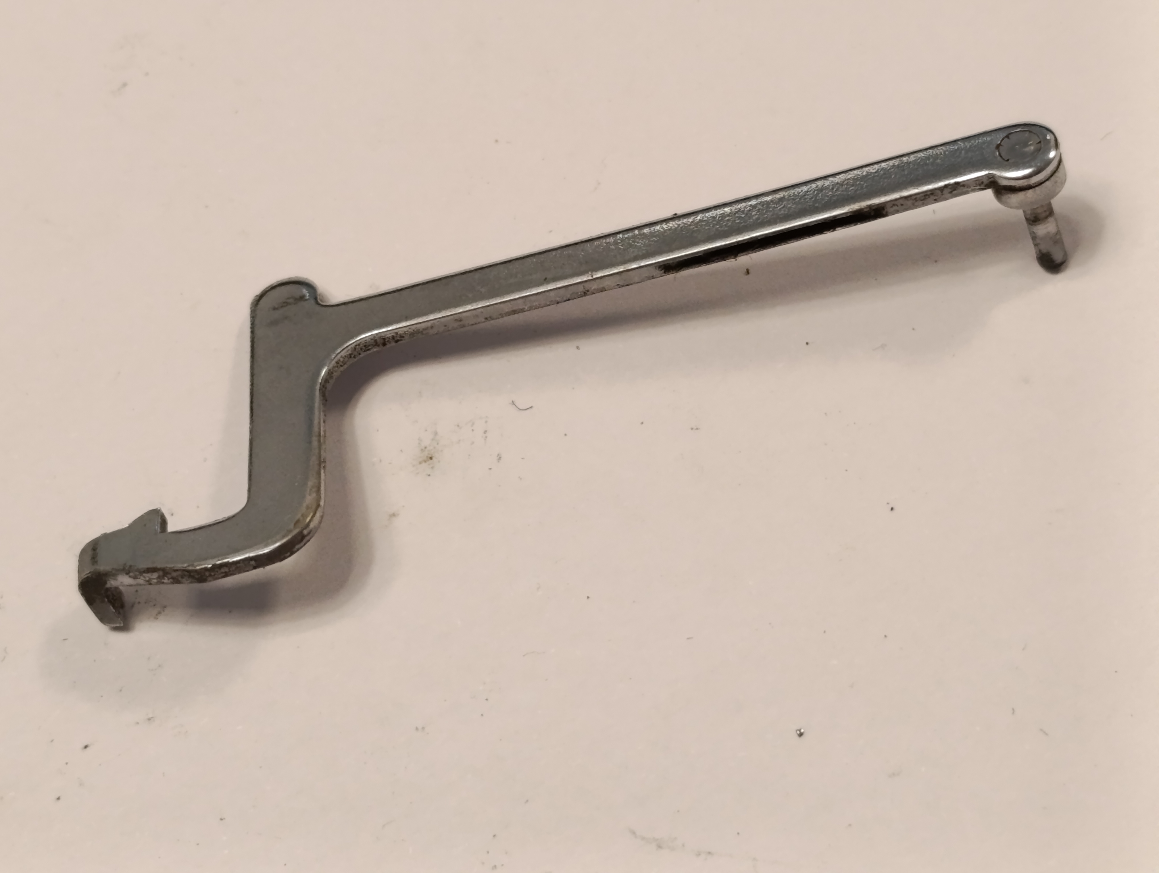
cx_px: 580
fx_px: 3085
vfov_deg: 16.1
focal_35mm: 92
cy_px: 436
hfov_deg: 21.3
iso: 640
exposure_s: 1/100
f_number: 1.6
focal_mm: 6.14
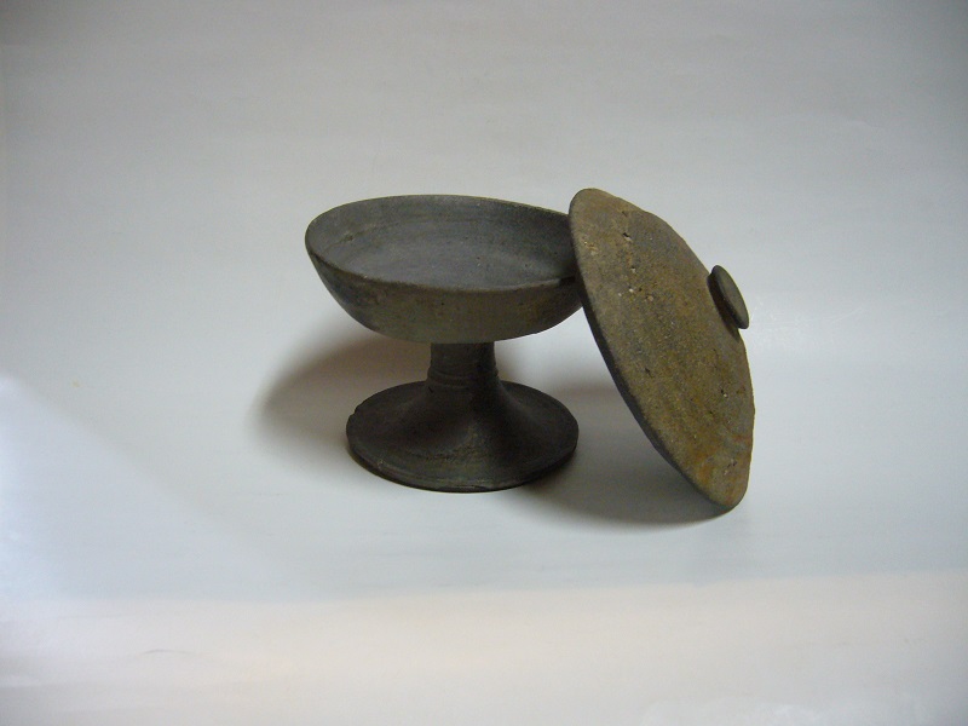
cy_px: 363
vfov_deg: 40.7
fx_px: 979
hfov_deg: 52.6
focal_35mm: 35
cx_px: 484
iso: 200
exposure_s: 1/10
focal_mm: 5.8
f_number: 2.8
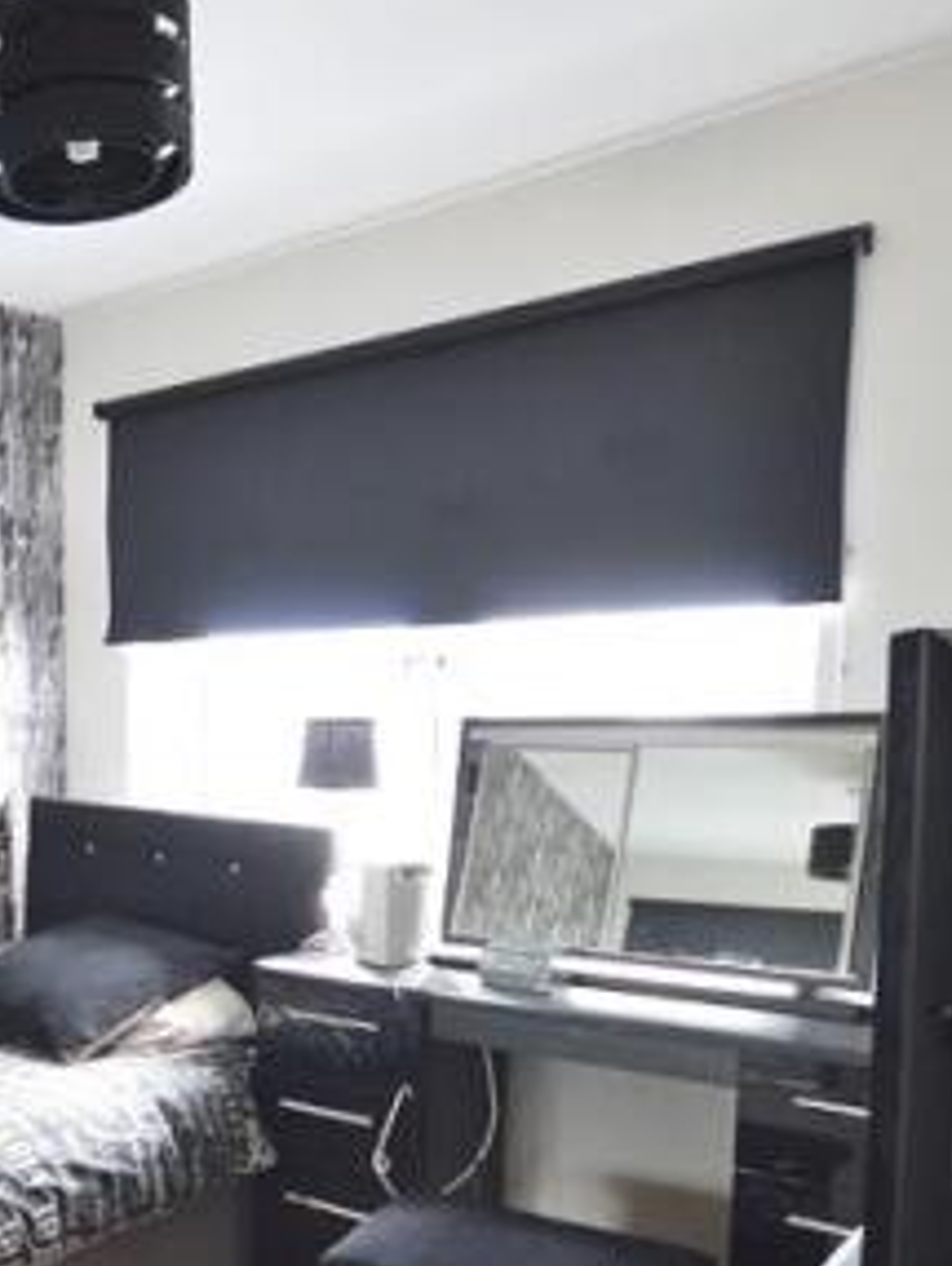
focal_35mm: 33
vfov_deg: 53.9
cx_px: -111
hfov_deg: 36.1
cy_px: 868
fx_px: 1208
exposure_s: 1/60
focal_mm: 10
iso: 1000
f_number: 3.5
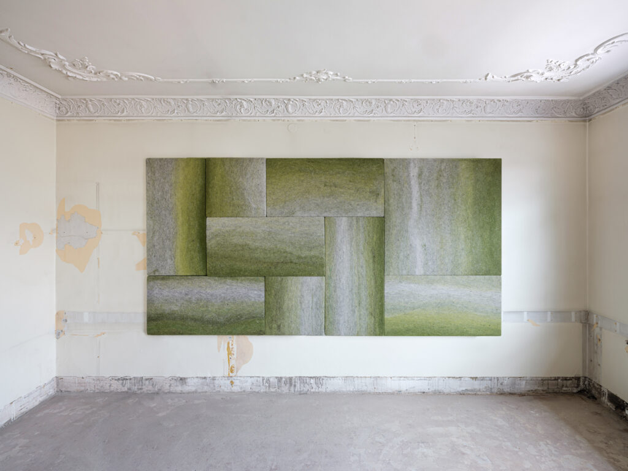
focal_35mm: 18
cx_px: 314
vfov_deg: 71.6
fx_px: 327
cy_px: 236
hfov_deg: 87.8
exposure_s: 1.6
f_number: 16
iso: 100
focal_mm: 23
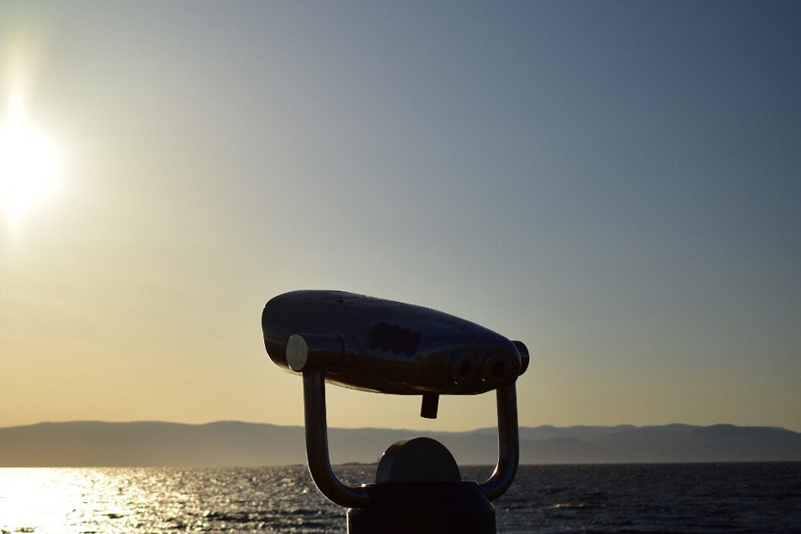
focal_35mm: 67
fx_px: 1491
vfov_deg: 20.3
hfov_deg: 29.3
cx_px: 136
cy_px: 260
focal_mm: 26
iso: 125
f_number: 4
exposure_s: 1/8000
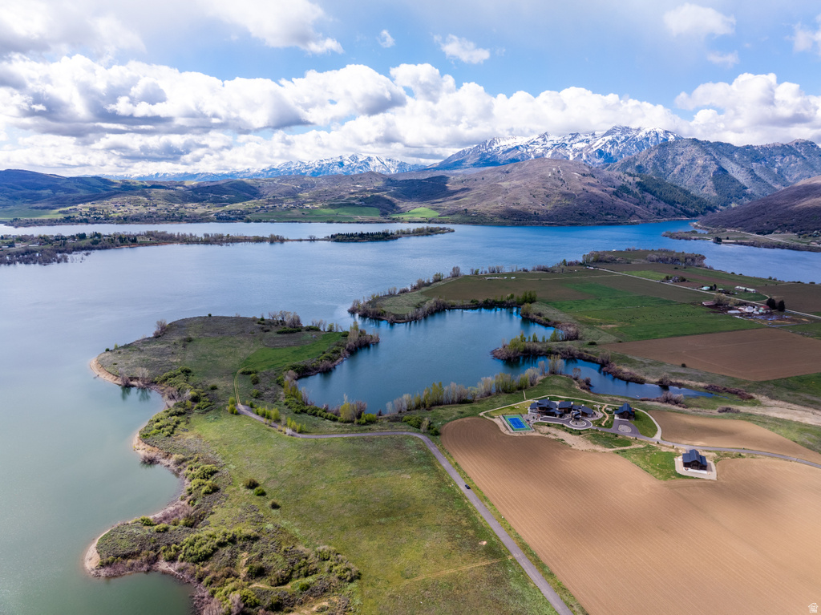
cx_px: 410
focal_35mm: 24
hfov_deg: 71.6
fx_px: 569
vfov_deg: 56.8
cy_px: 308
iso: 100
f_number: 4
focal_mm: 12.29
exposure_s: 1/80
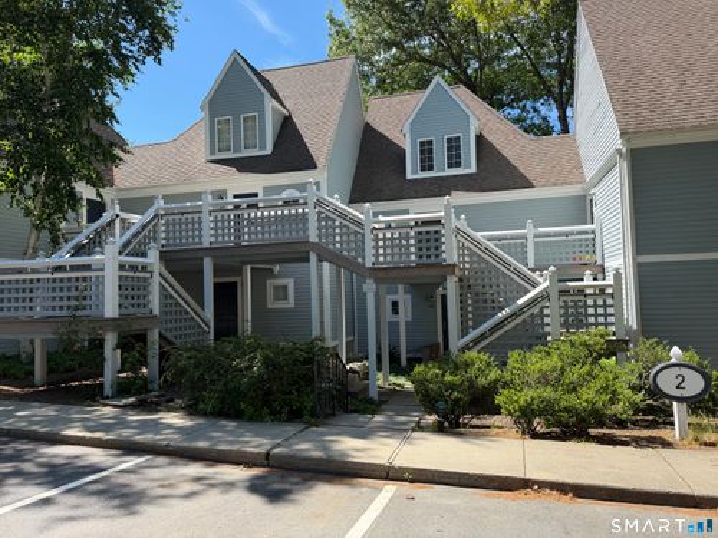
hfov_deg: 71.6
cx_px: 359
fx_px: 498
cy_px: 269
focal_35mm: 24
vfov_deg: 56.8
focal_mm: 6.76
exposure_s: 1/1949
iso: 80
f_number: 1.78
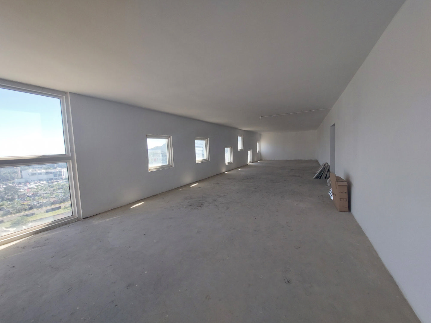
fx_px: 162
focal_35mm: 13
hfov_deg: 106.2
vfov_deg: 89.9
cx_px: 216
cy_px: 162
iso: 64
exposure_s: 1/50
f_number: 2.2
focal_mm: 1.74
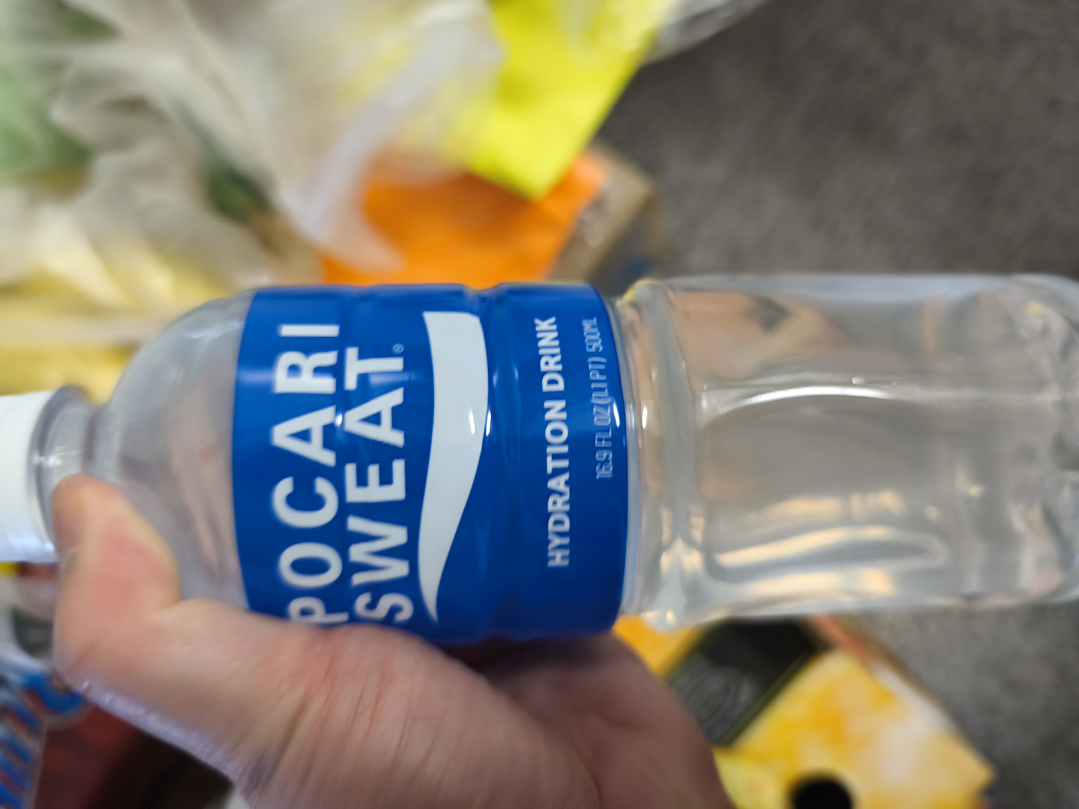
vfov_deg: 58.9
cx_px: 540
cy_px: 404
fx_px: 717
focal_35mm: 23
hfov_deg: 73.9
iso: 1000
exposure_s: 1/30
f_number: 1.65
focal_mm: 6.18
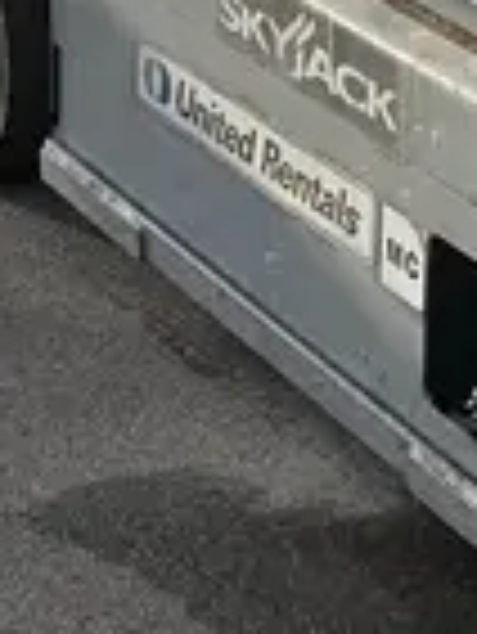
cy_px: -758
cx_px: 963
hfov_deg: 10.1
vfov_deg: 12.3
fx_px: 2477
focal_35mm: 135
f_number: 1.8
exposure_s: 1/1779
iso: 25
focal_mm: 4.25
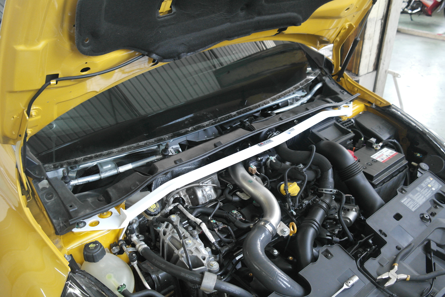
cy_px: 148
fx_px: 371
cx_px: 222
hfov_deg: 61.9
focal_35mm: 30
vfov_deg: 43.6
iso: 800
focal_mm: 20
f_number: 3.5
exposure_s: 1/40
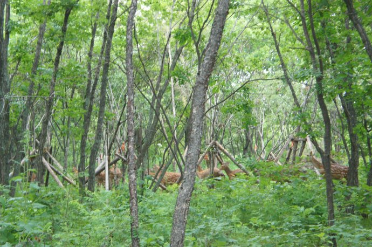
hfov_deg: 37.9
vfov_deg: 25.7
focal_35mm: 52
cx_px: 186
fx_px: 542
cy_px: 124
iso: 400
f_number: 4.5
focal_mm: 35
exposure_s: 1/60
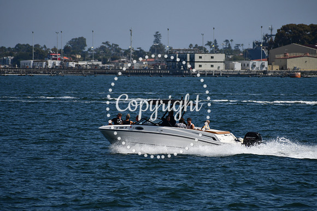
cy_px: 106
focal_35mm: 450
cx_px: 158
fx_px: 3963
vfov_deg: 3.1
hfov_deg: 4.6
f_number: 7.1
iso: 200
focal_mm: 300
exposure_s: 1/1600
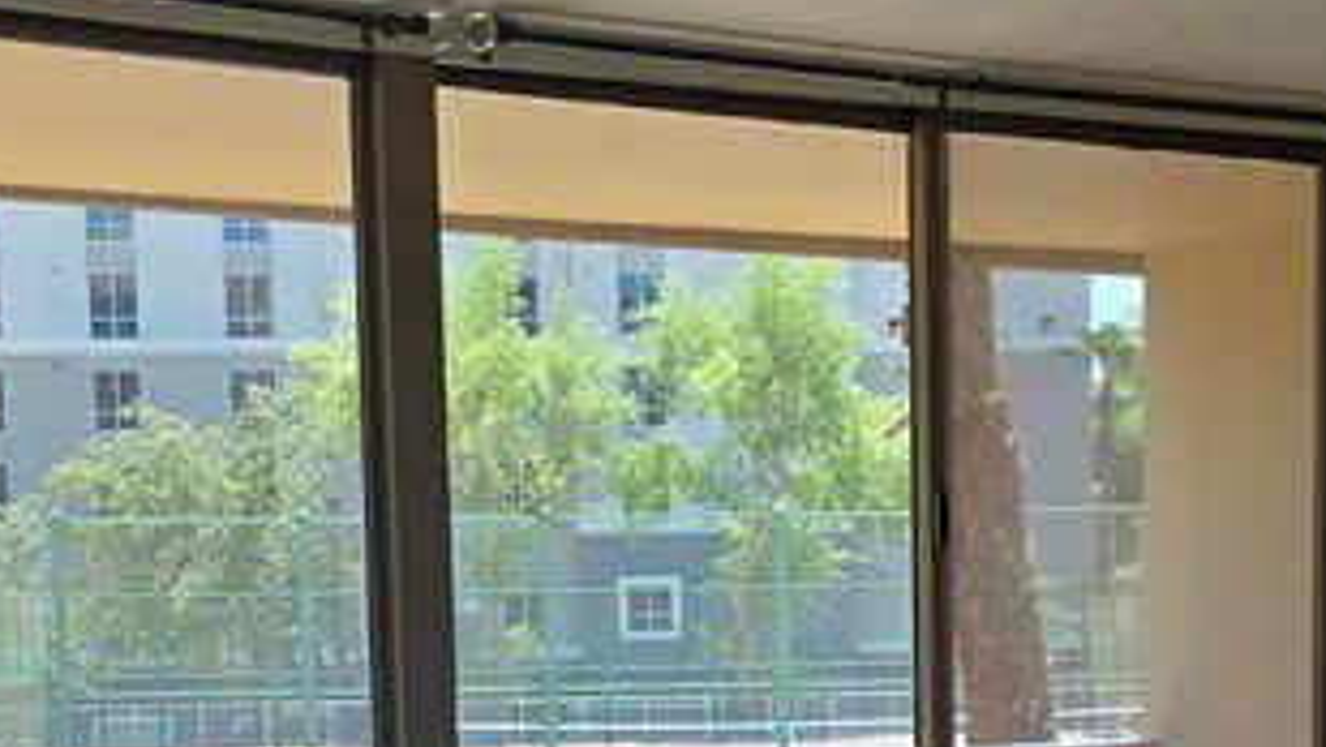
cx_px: 772
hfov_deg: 25.6
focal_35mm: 83
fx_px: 2919
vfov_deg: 14.1
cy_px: 940
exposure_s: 1/120
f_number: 1.7
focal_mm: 6.3
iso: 32
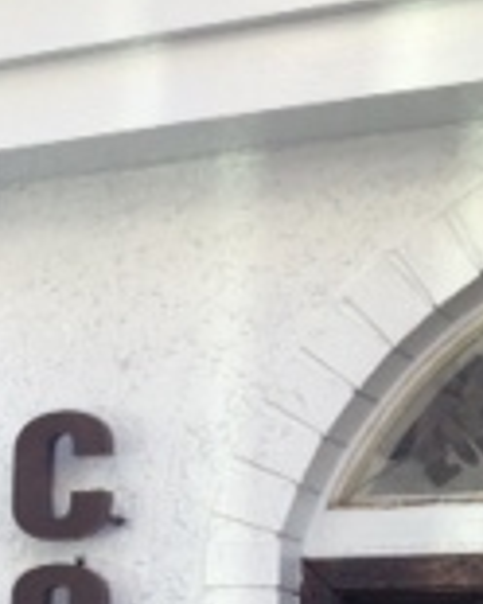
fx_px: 2519
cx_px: -467
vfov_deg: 13.2
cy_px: 760
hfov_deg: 10.2
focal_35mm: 141
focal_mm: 4.28
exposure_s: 1/381
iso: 50
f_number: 2.4
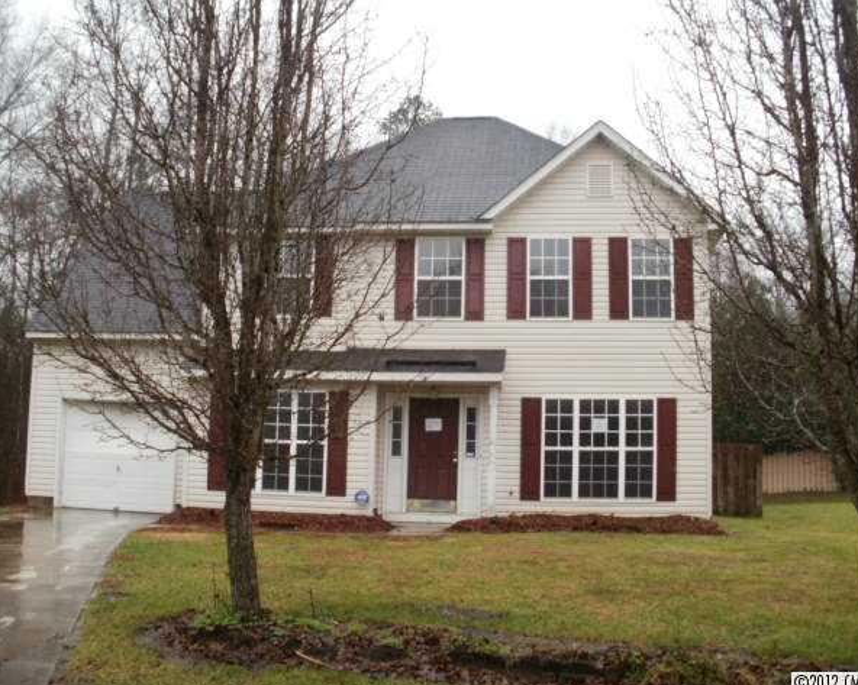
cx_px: 415
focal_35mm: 38
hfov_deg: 48.0
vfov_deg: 39.1
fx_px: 964
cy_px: 346
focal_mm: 6.3
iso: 100
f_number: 3.5
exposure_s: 1/125
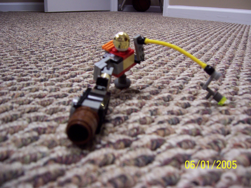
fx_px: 261
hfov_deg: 51.4
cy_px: 94
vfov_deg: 39.7
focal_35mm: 36
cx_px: 126
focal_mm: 6
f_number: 3
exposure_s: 1/30
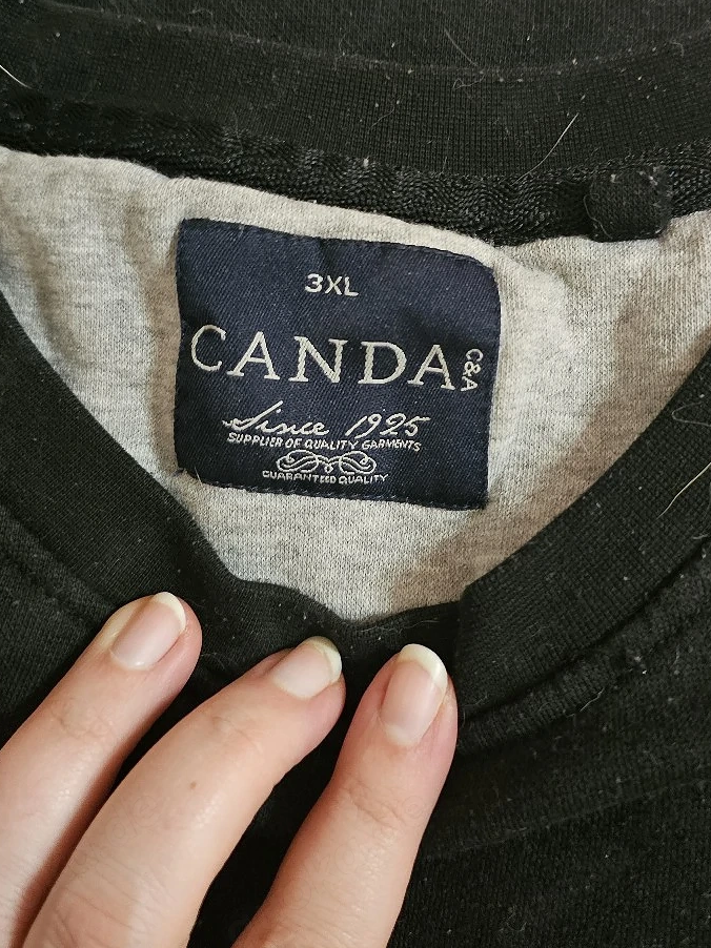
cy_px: 362
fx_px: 932
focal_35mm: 34
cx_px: 402
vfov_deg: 53.4
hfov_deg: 41.7
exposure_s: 1/26.5
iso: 800
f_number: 1.7
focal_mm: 6.3
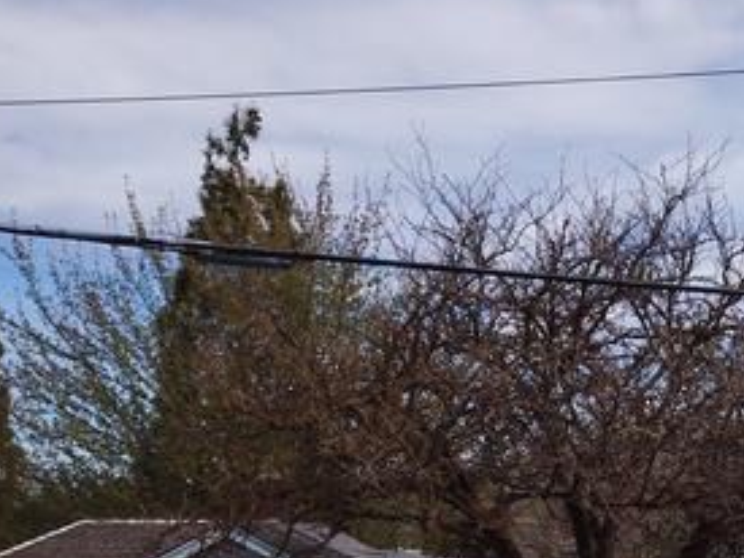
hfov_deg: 29.6
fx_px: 1353
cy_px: 612
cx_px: 656
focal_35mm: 63
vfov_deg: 22.0
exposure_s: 1/8000
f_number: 2.2
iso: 400
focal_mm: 4.73
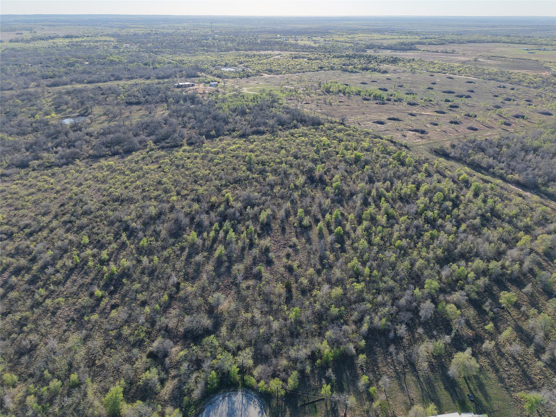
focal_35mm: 24
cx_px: 278
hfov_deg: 71.6
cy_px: 208
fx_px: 385
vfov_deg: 56.8
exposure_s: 1/1000
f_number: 1.8
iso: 100
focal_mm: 8.67
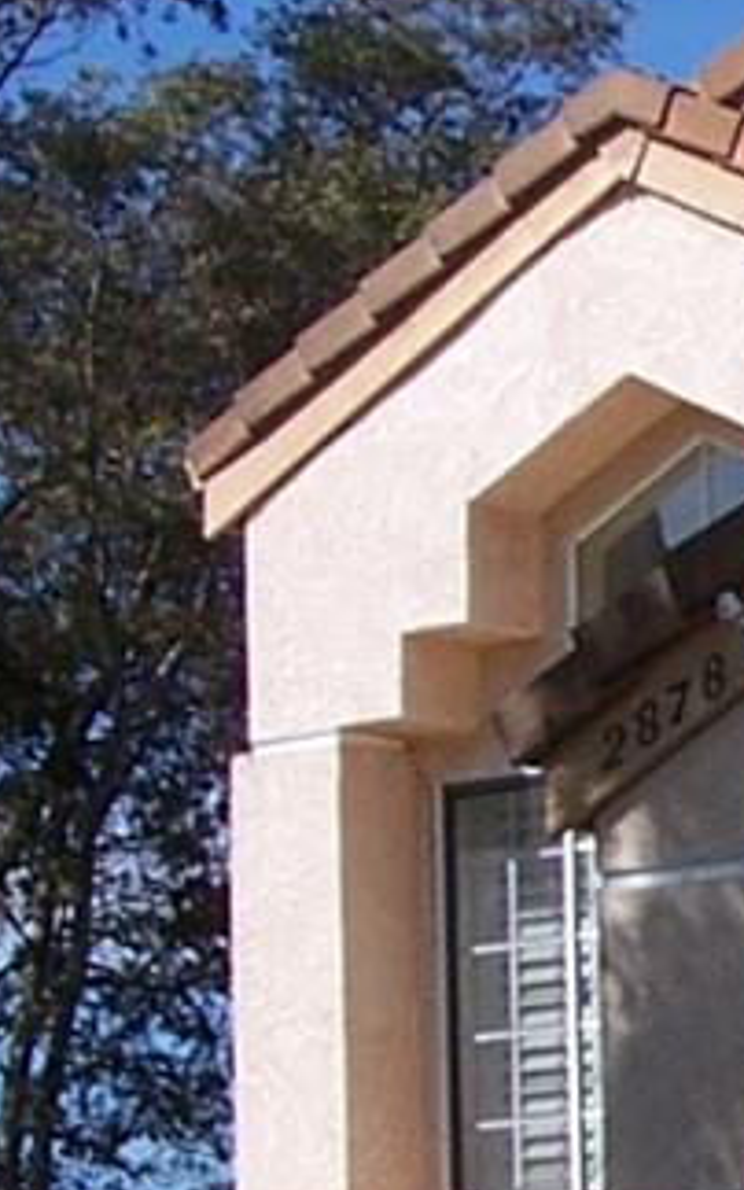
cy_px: 1190
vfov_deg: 12.0
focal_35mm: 172
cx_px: 1912
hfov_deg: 7.1
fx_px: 5578
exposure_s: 1/1000
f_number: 4
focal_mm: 6
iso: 80
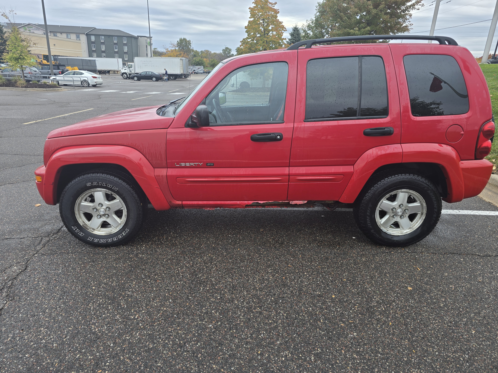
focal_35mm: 23
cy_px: 186
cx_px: 249
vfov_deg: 58.9
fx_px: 331
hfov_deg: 73.9
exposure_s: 1/208
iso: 12
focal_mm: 6.3
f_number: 1.7
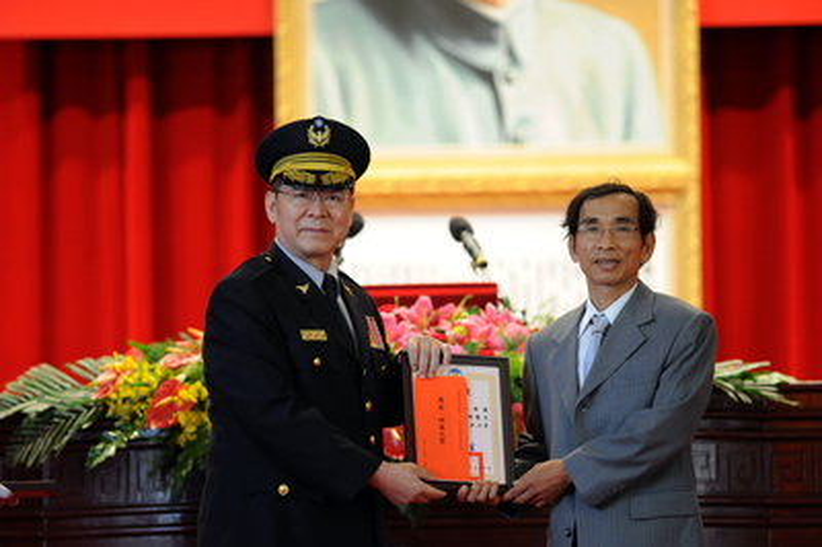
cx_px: 411
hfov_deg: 6.9
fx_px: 6844
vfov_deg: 4.6
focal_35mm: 300
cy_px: 274
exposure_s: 1/80
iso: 2000
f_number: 4
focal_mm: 300
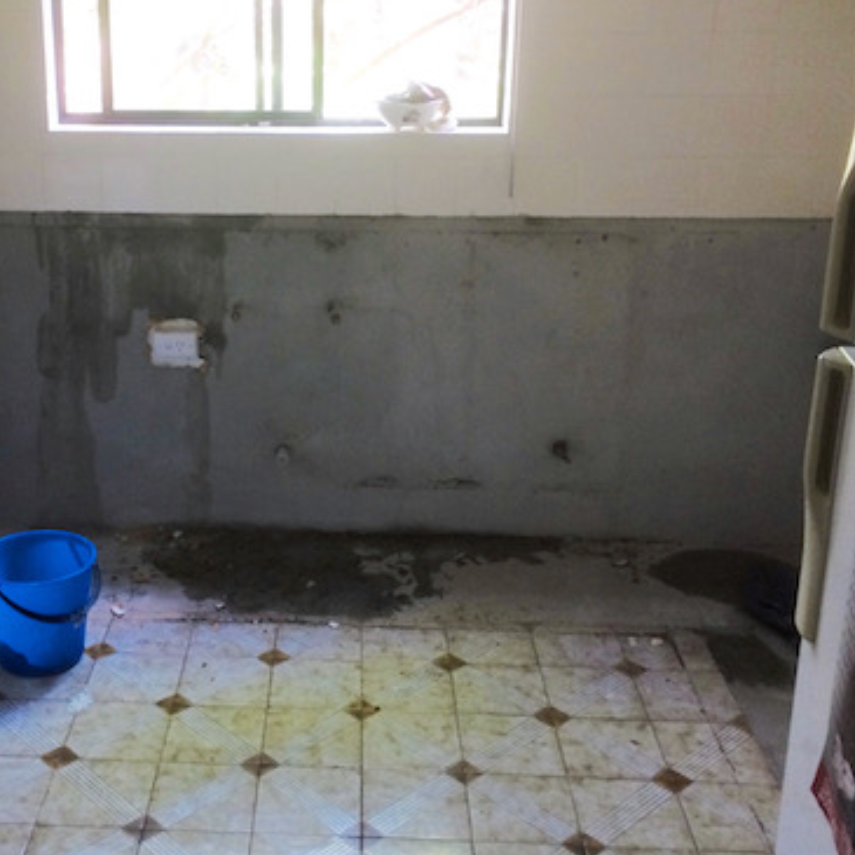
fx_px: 1257
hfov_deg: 37.2
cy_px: 328
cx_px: 290
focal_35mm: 45
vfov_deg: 37.4
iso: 160
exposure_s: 1/33
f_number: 2.2
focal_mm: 4.15
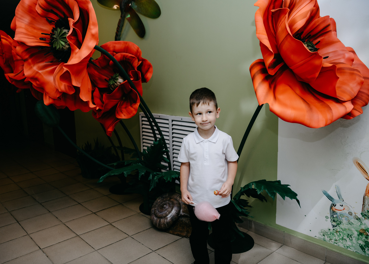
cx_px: 161
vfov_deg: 43.0
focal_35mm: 32
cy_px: 126
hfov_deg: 57.6
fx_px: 334
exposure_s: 1/160
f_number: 4
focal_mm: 29
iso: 320
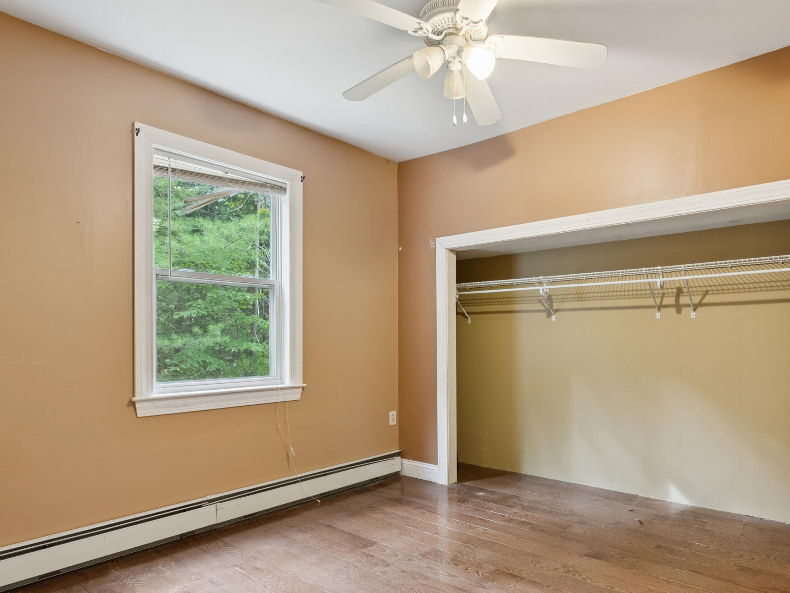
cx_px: 472
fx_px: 479
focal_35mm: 21
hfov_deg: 78.1
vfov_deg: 63.0
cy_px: 349
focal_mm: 16
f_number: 7.1
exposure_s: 1/2
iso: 320
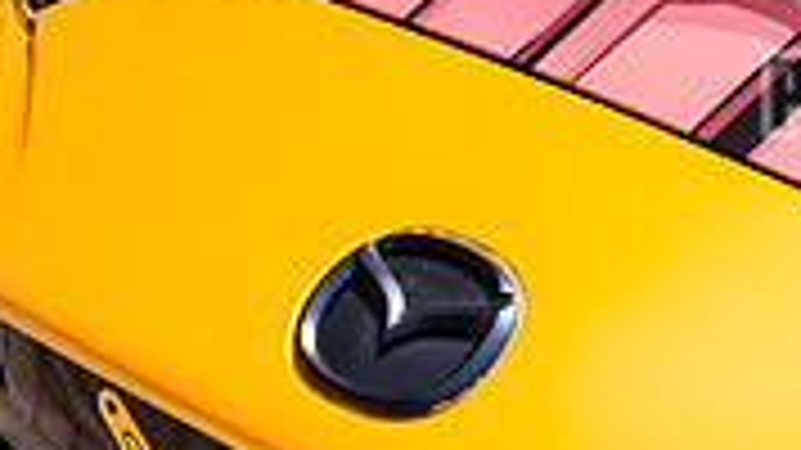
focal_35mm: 171
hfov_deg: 11.9
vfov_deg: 7.0
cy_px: -61
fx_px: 3631
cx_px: 1264
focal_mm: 50
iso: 50
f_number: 3.2
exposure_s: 1/800
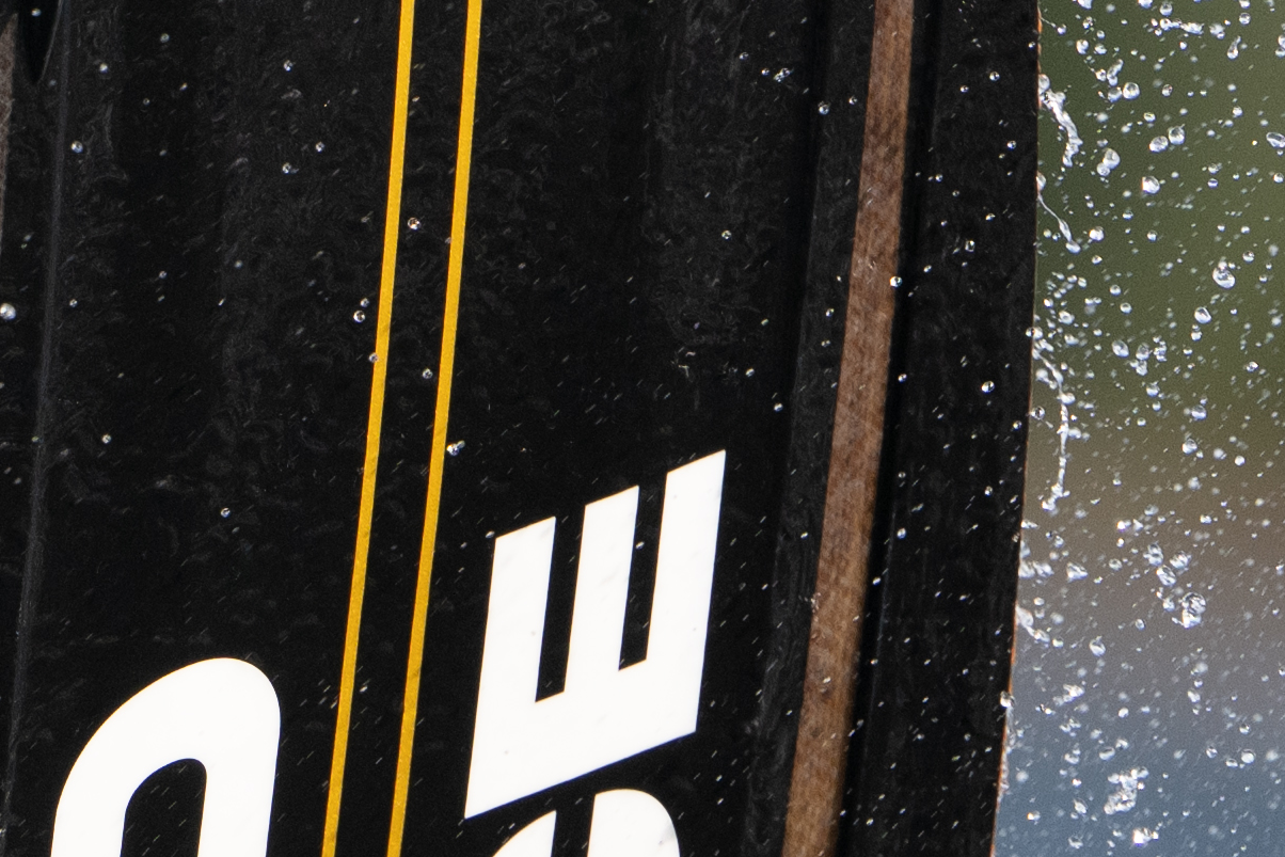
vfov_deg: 0.5
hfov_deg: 0.8
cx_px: -2154
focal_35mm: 2742
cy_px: -1283
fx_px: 97879
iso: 400
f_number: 4.5
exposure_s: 1/2500
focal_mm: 400
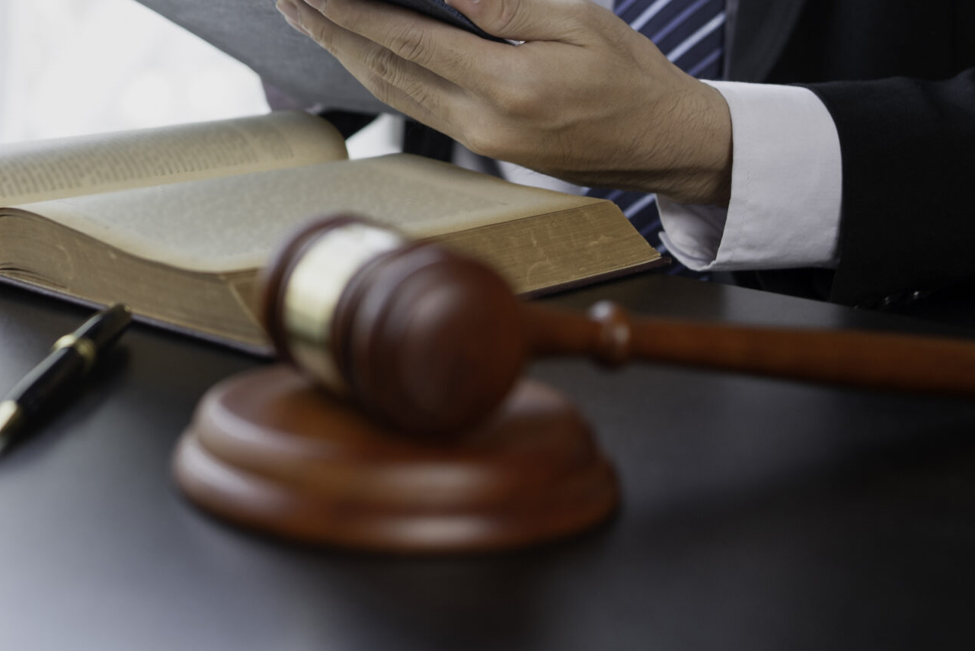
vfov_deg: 19.1
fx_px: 1896
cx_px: 40
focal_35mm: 70
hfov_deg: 27.5
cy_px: 67
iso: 200
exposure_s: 1/125
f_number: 2.8
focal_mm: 35
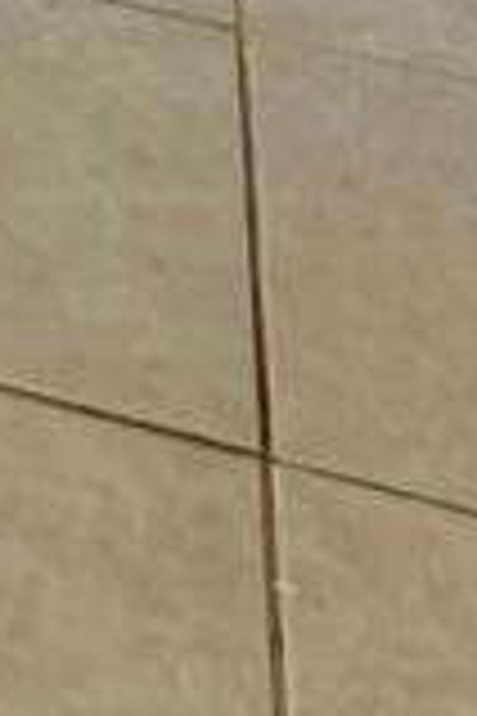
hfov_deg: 6.1
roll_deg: -1.6
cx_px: -1418
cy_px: -1725
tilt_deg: -5.4
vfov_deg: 8.4
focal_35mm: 188
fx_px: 3736
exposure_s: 1/68
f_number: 1.78
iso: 200
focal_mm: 6.76
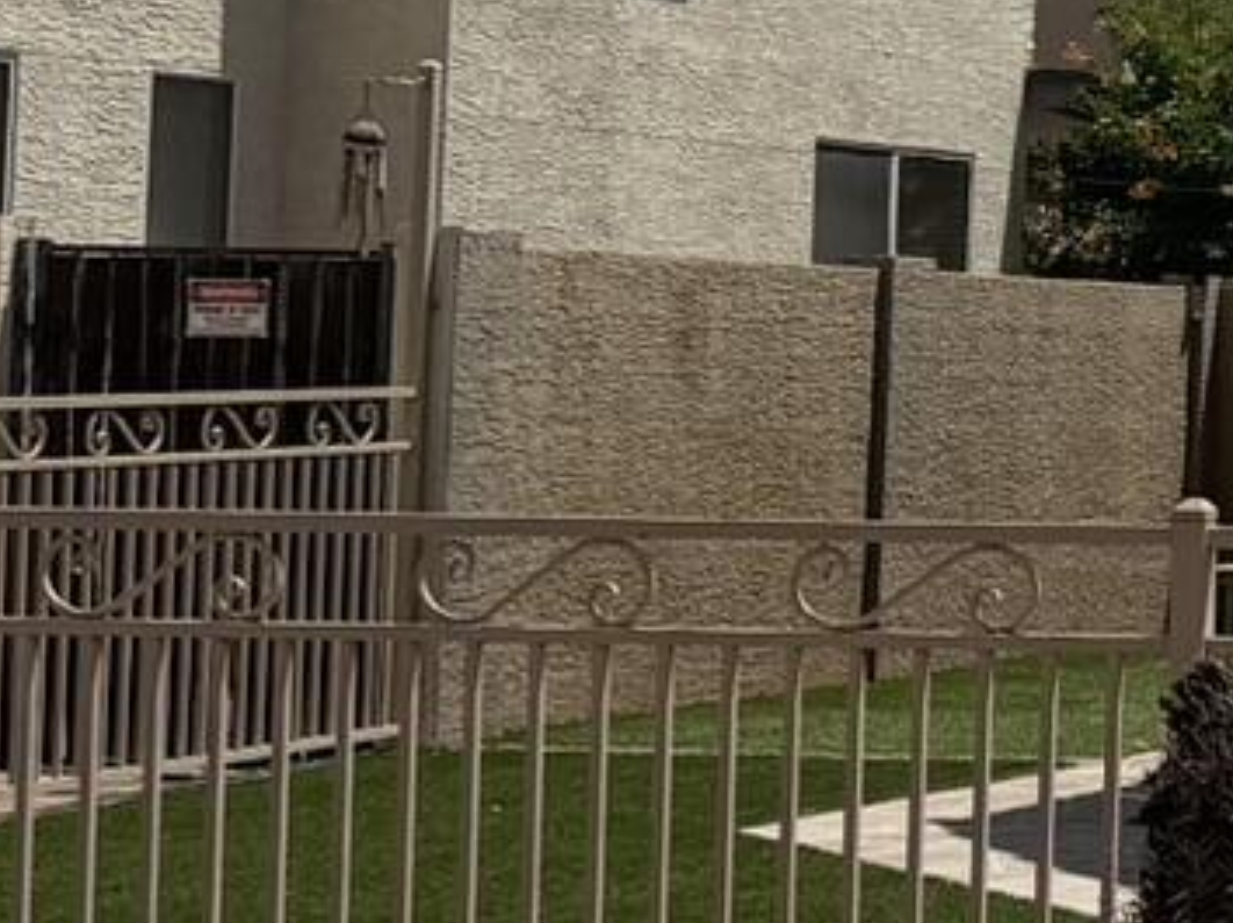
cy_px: 143
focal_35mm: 139
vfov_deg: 10.6
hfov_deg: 11.4
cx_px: 3072
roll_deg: -1.6
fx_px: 4948
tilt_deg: +2.2
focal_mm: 6.76
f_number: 1.78
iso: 80
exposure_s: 1/9091
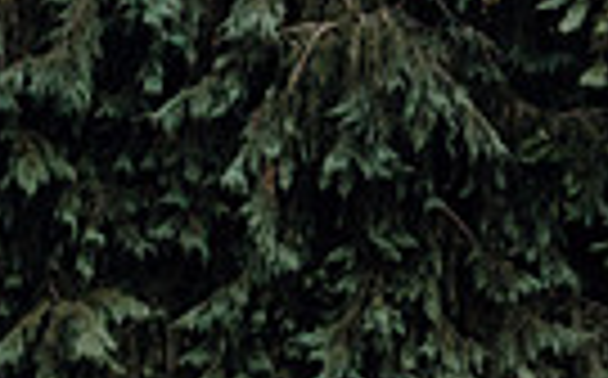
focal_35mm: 263
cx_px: 45
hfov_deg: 8.0
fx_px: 4352
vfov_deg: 4.9
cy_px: 808
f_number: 3.5
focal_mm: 60
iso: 3200
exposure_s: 1/160
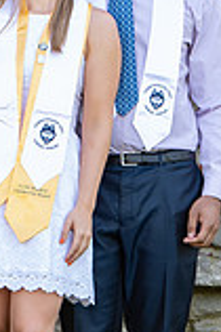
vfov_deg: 5.2
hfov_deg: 3.5
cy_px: 181
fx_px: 3636
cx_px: 84
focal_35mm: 394
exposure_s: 1/125
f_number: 4.5
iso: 200
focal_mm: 92
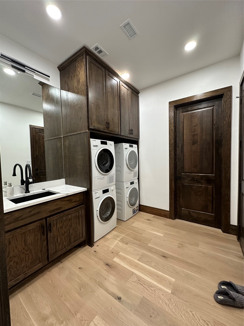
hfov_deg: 85.7
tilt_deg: -1.3
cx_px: 122
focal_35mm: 14
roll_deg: +1.5
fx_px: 132
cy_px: 163
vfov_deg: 102.1
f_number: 2.2
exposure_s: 1/60
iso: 160
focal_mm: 2.22
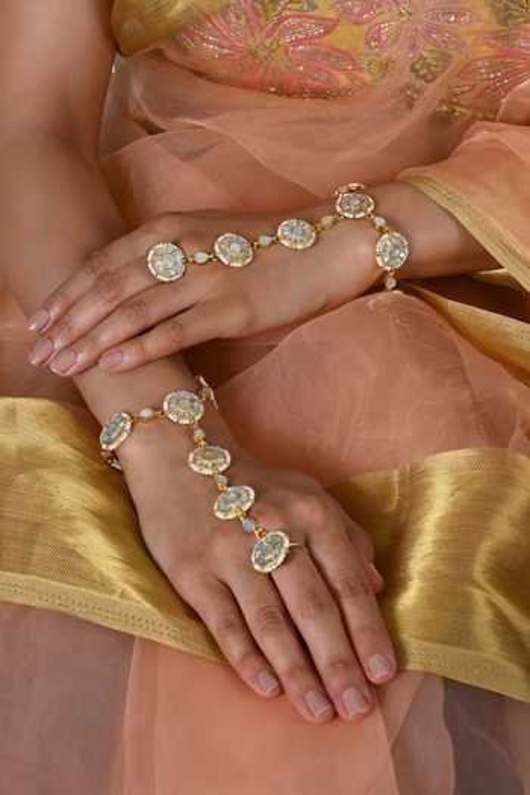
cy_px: 398
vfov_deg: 39.6
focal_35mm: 50
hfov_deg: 27.0
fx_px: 1104
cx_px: 265
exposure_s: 1/125
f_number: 10
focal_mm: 50
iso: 250
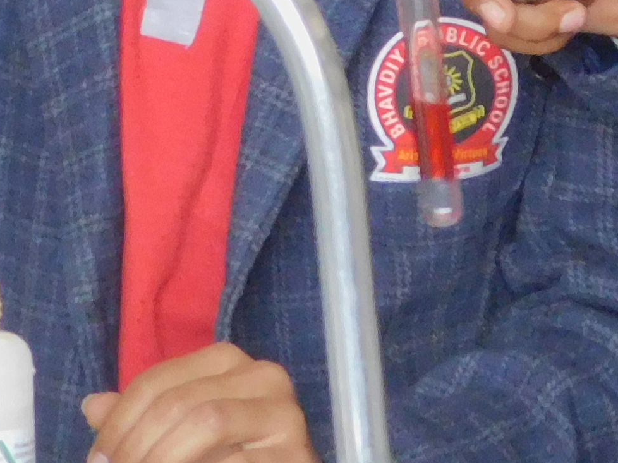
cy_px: -439
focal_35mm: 278
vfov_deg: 5.2
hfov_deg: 7.1
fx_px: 4962
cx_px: 143
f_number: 4
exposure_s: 1/20
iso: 400
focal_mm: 10.4
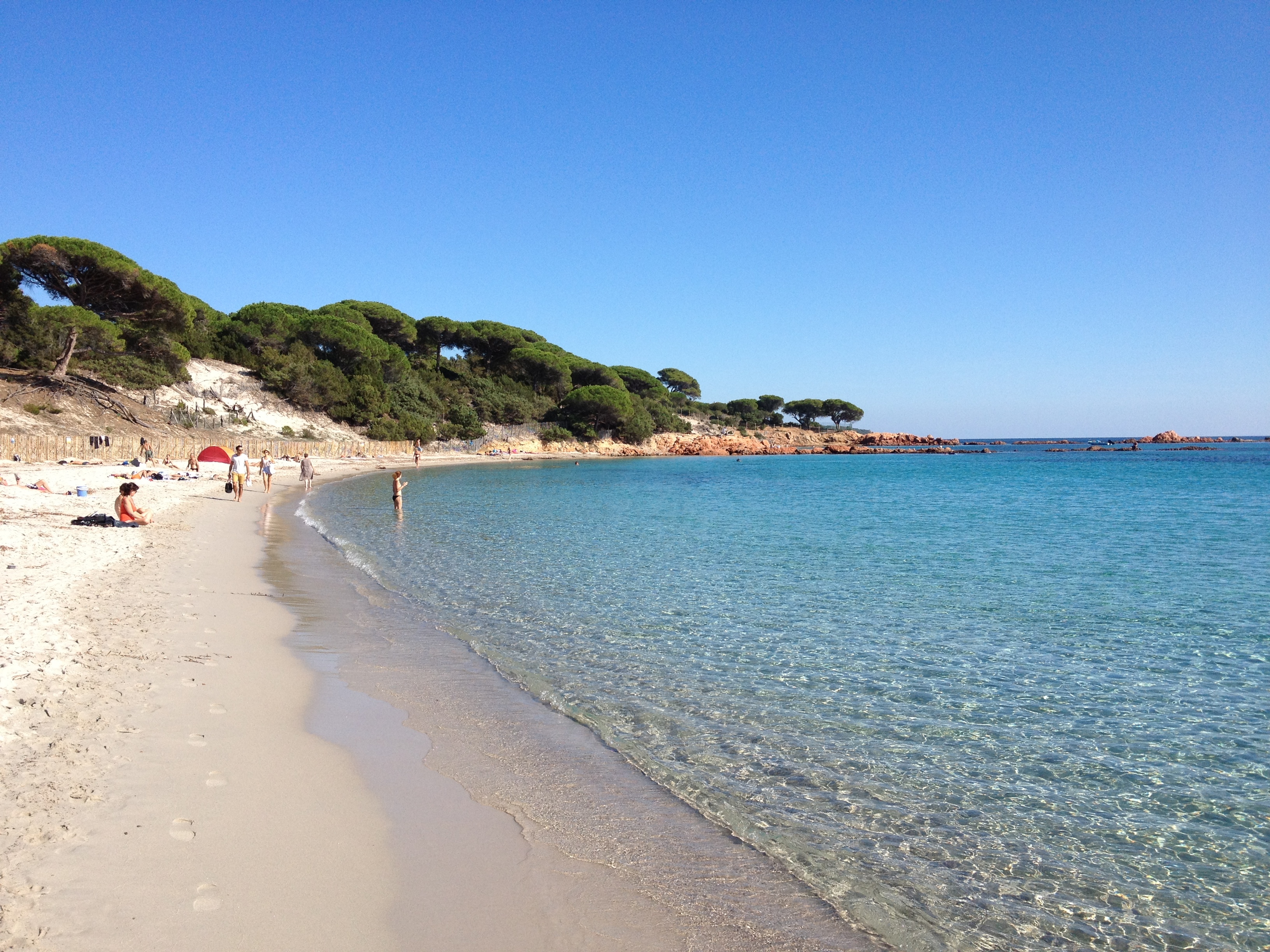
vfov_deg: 40.7
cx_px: 635
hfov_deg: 52.6
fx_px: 1284
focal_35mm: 35
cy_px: 476
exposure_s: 1/1783
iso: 64
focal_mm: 4.28
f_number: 2.4
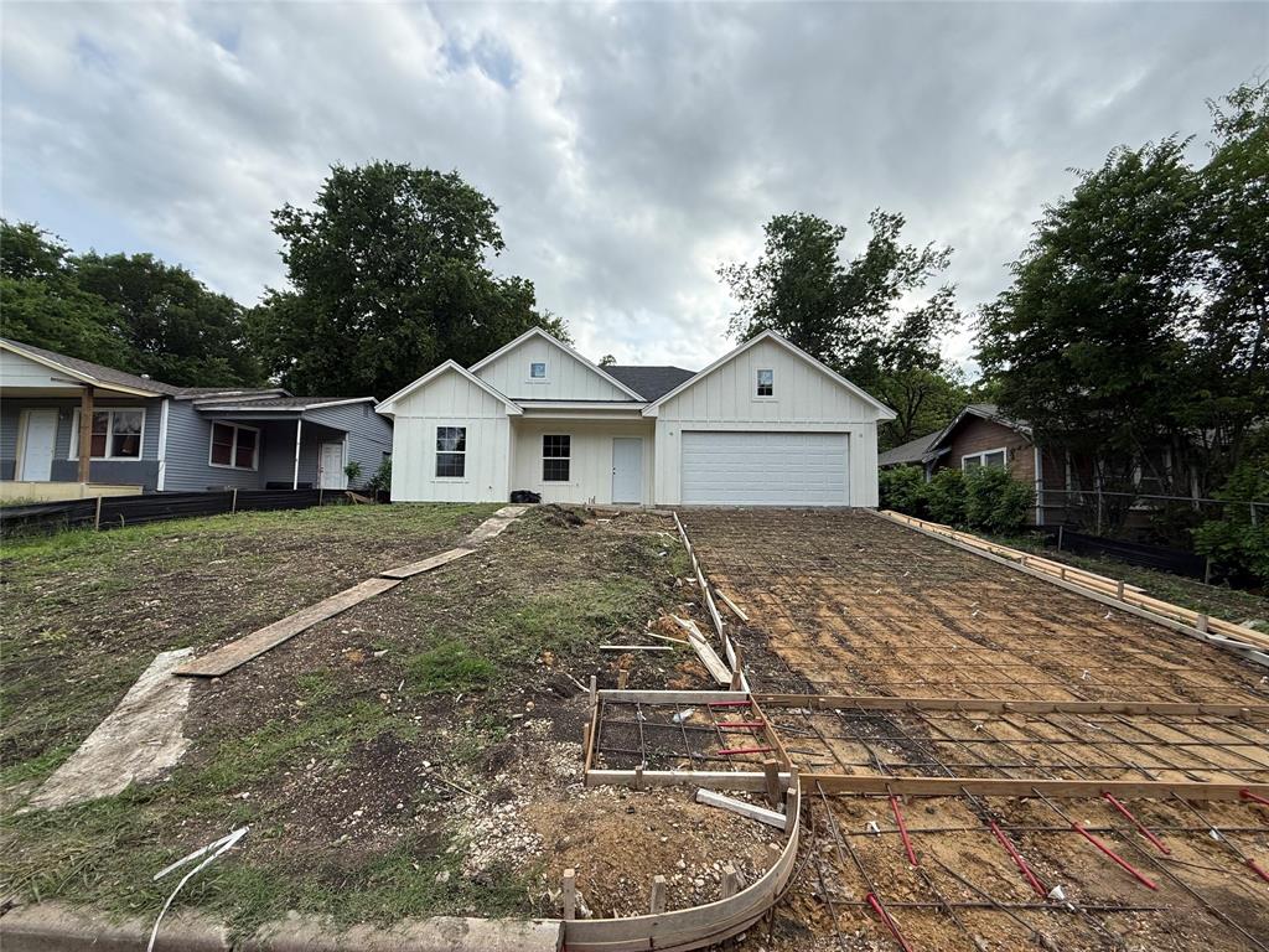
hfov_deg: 102.1
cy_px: 476
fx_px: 513
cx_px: 634
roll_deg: -0.9
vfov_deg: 85.7
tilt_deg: +4.0
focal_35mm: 14
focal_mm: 2.22
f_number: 2.2
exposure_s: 1/1368
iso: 64
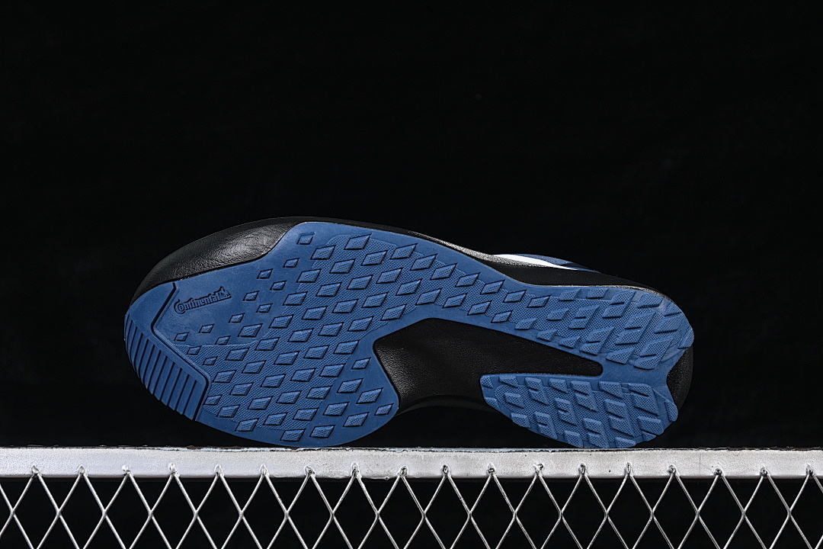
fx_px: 1714
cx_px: 412
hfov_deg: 27.0
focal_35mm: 75
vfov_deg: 18.2
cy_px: 274
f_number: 6.3
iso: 160
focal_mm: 50
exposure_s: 1/60
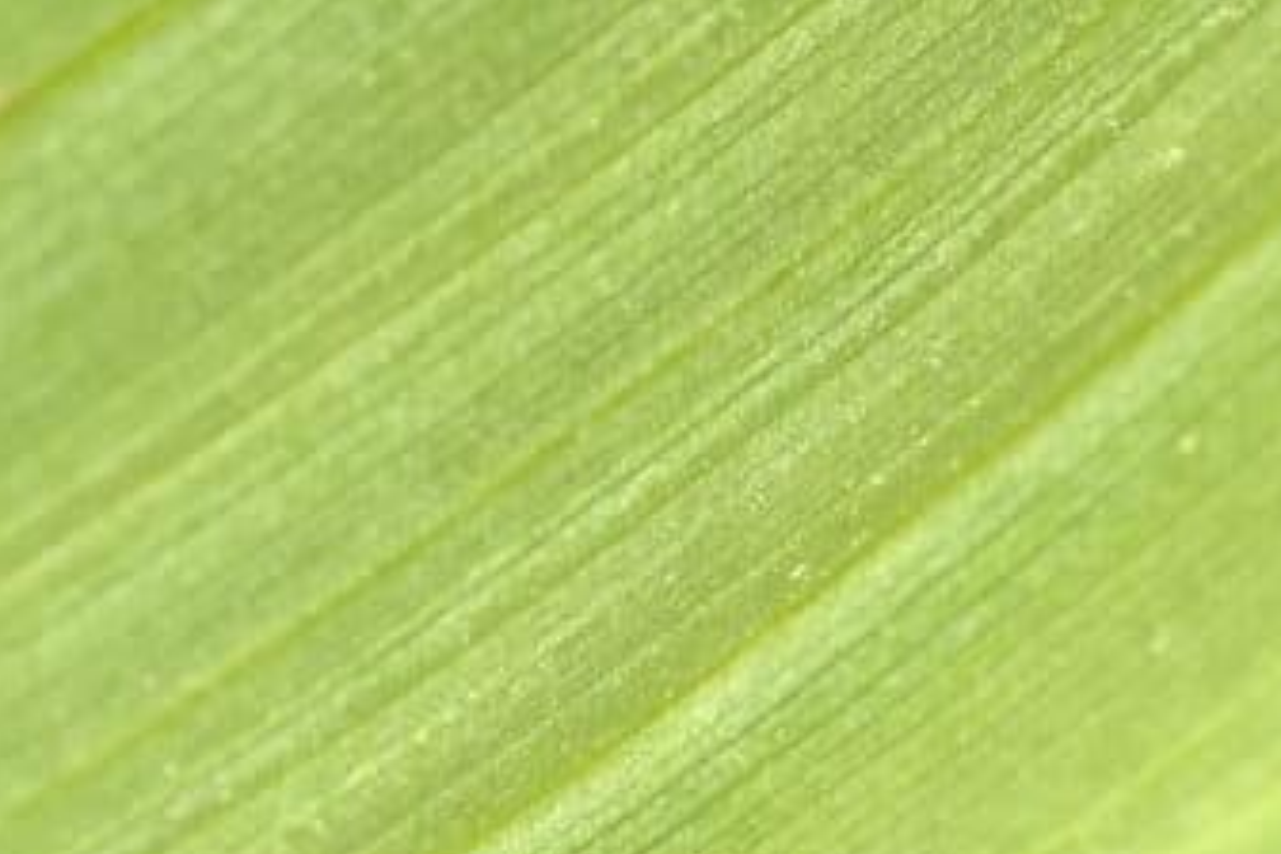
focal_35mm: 321
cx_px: -477
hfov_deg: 6.4
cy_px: 1395
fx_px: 11421
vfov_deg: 4.3
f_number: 11
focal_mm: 60
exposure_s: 1/60
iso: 640
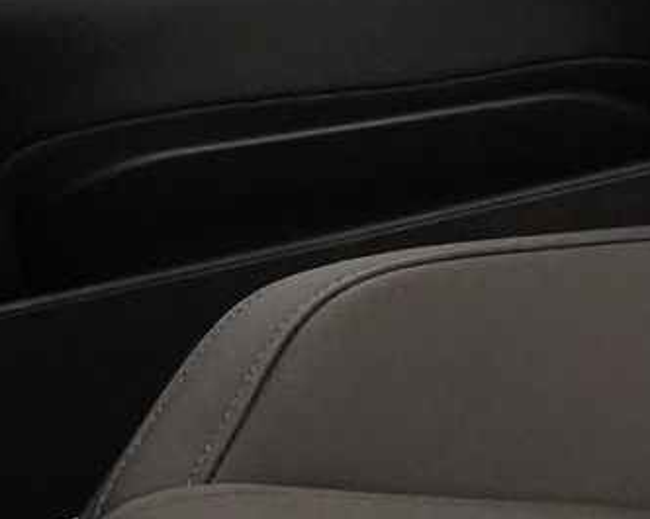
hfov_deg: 9.1
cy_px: -320
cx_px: 1335
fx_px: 3806
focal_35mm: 198
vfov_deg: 7.6
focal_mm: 28
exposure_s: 1/160
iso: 10000
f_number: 3.5
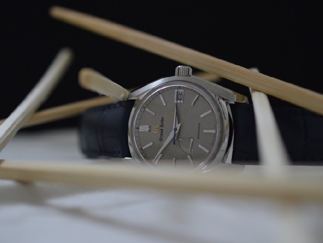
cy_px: 121
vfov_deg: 22.3
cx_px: 152
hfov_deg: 29.4
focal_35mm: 66
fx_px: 616
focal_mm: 40
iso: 640
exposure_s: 1/60
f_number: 3
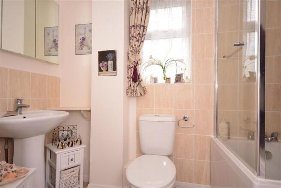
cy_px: 94
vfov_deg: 63.2
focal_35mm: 20
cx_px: 140
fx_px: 152
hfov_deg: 85.4
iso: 200
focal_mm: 13
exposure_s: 1/30
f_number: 5.6
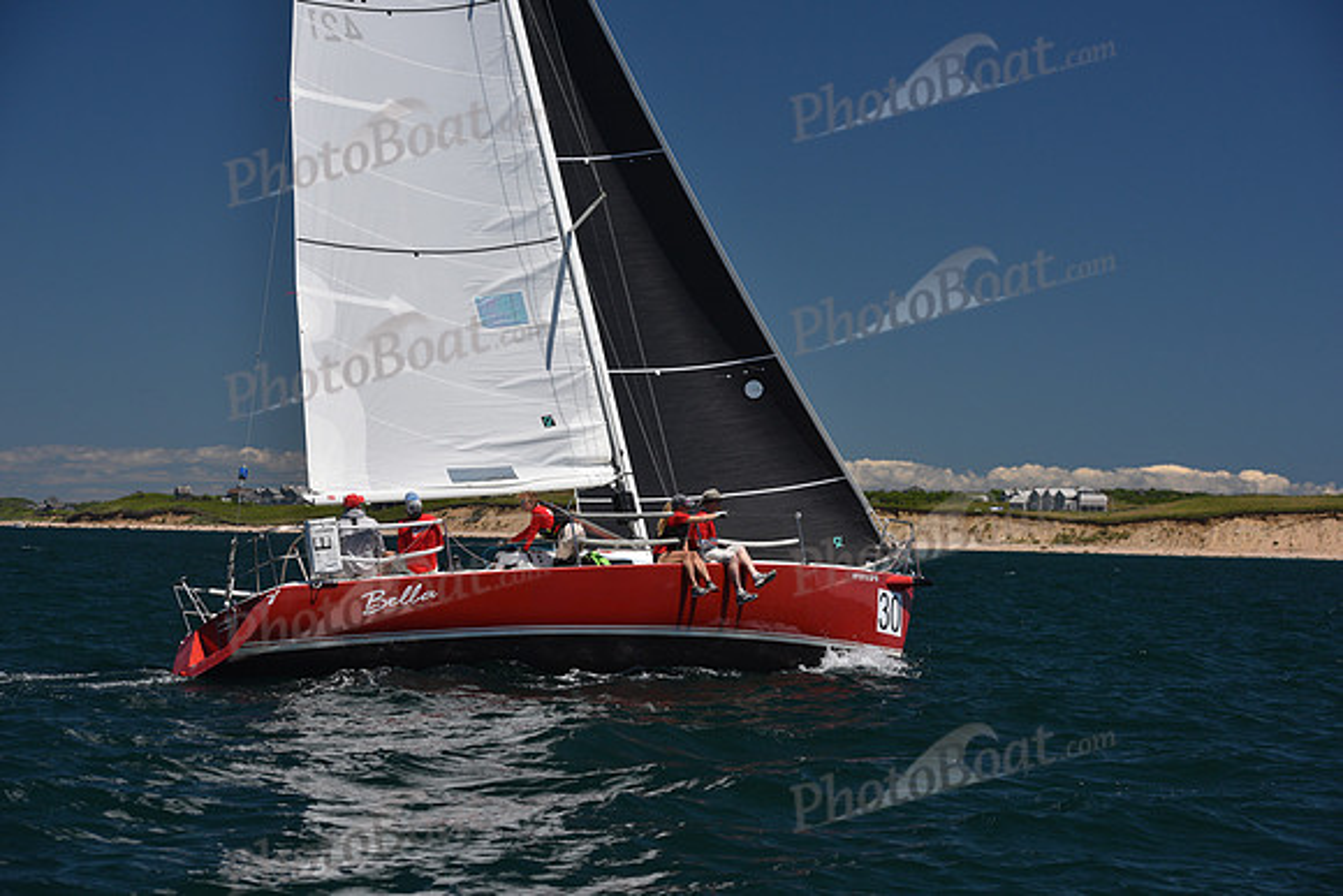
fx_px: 3657
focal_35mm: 98
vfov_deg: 14.0
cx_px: 672
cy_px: 448
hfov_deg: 20.8
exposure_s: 1/800
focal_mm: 98
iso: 250
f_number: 7.1
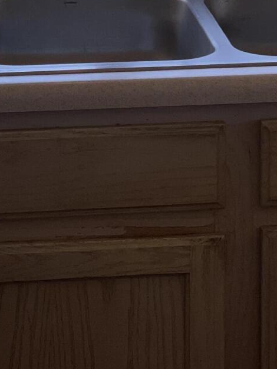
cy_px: -135
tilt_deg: -9.2
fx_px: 1772
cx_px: 133
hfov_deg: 8.9
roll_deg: +0.5
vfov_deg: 11.5
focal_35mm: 166
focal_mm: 6
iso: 32
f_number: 2
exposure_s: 1/466
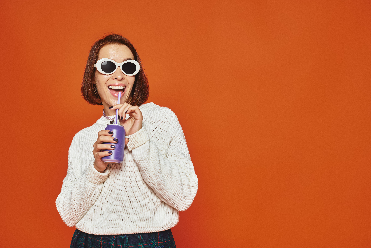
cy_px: 124
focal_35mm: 50
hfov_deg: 39.6
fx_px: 515
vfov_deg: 27.0
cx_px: 186
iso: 100
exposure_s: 1/160
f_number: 5
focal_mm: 50
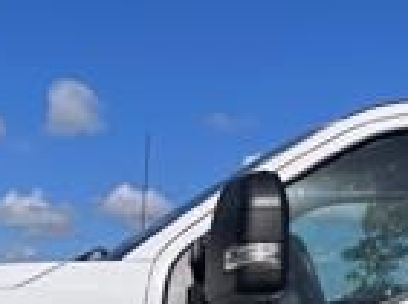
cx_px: 122
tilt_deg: -5.0
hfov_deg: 26.2
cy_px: 385
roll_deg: -1.0
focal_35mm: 74
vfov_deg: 18.5
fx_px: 870
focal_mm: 5.7
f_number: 1.5
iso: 50
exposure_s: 1/11364
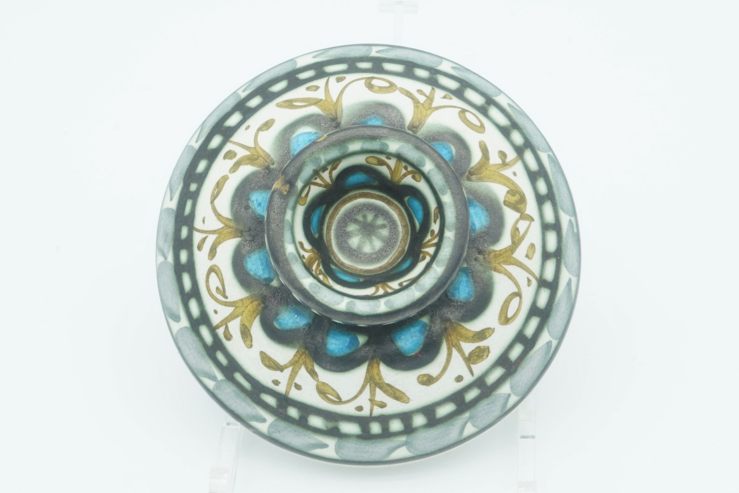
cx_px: 370
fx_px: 1026
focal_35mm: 50
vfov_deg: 27.0
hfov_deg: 39.6
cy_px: 246
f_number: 22
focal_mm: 50
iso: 100
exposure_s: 1/6
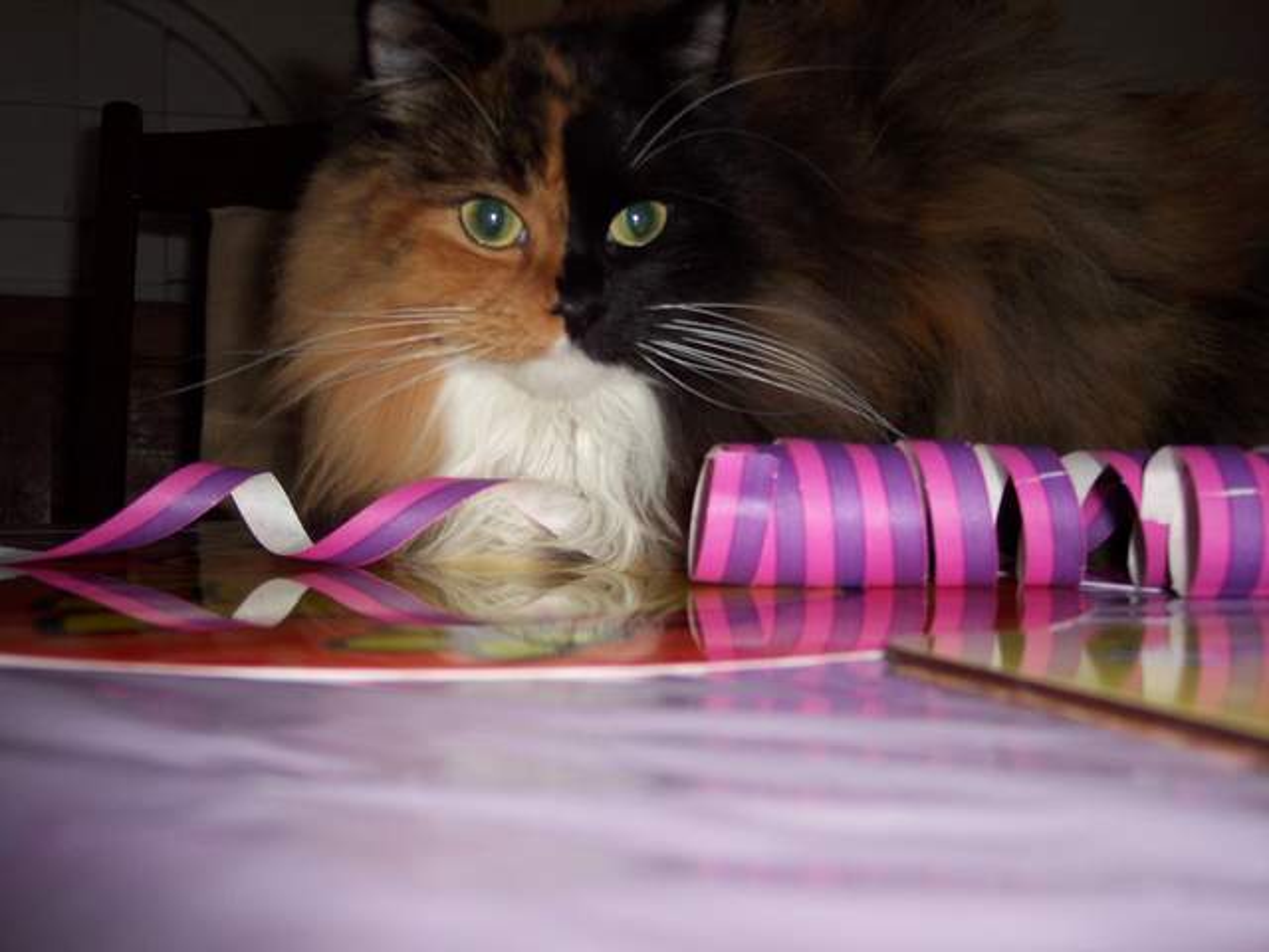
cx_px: 634
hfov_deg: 49.0
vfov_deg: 37.7
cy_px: 476
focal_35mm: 38
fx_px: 1393
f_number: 2.8
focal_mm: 8
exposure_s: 1/30
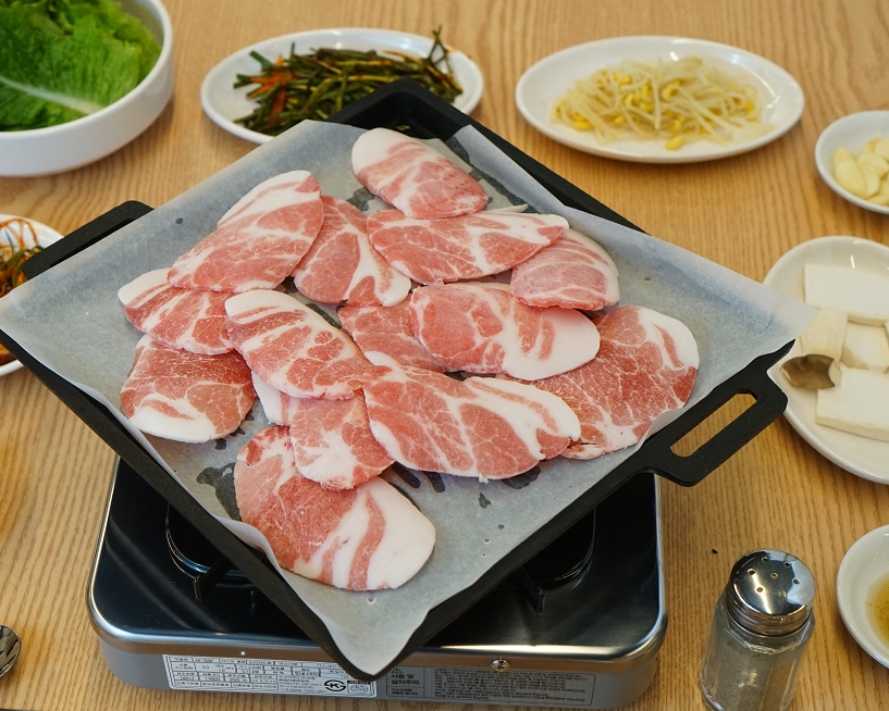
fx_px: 1632
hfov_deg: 30.4
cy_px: 354
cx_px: 369
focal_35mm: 62
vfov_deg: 24.6
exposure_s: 1/100
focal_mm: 54
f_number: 7.1
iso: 2000
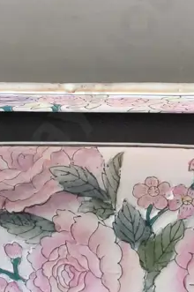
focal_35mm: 87
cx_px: 75
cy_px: 106
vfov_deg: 23.3
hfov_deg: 15.7
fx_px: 705
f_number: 2
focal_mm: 2.87
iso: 320
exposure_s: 1/60
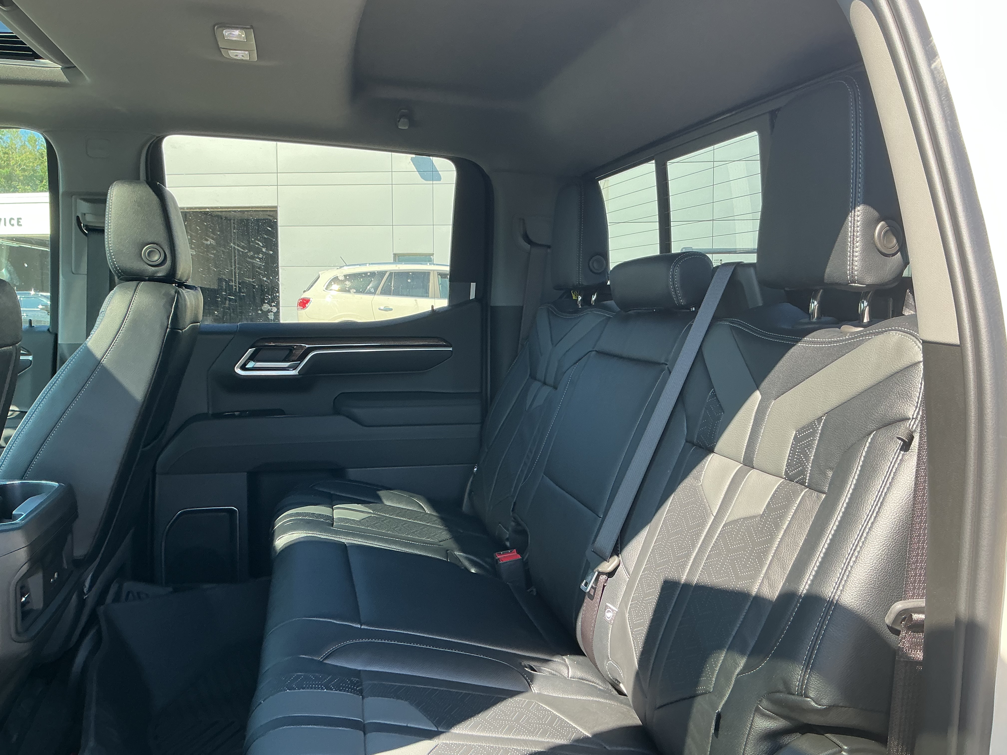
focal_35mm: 29
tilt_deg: -2.7
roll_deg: +1.3
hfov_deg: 61.7
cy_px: 378
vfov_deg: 48.2
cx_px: 504
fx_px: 844
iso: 25
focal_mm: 3
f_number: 1.8
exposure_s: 1/161
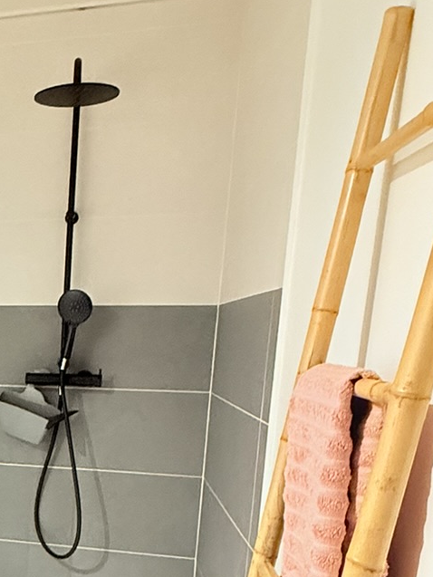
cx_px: -140
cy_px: 458
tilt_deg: -8.8
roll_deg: -1.1
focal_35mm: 45
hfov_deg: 26.8
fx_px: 750
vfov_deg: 40.4
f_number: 2.2
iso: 640
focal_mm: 2.22
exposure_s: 1/50
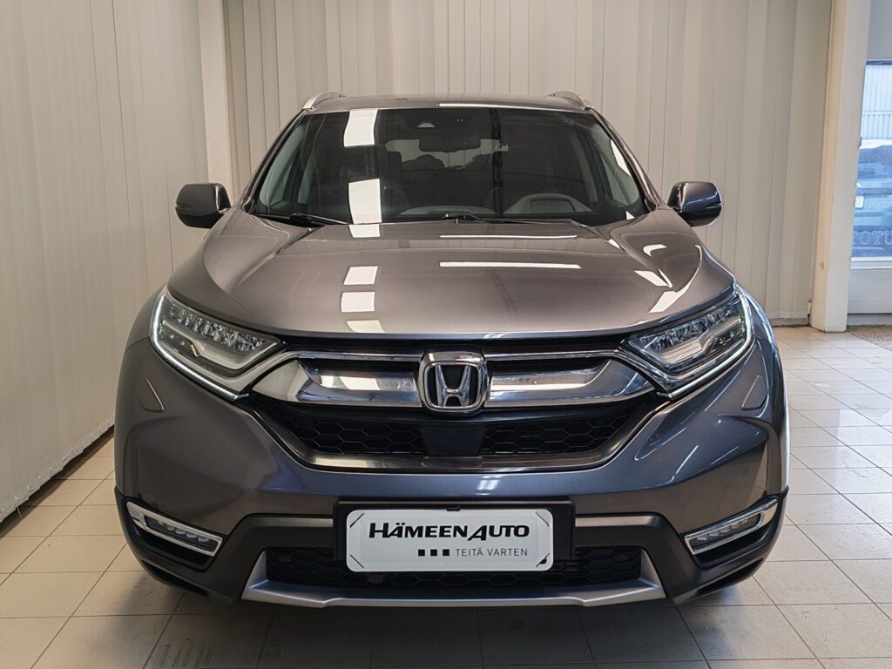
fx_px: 902
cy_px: 334
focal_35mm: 35
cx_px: 446
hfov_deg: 52.6
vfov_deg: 40.7
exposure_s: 1/100
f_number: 1.6
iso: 50
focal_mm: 5.4
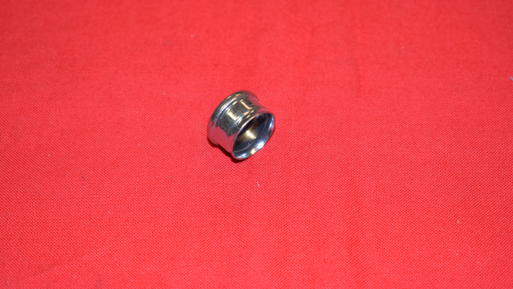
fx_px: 1177
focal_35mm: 87
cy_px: 153
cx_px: 256
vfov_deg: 14.0
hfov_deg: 24.6
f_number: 5.6
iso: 800
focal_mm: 55
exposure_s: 1/125
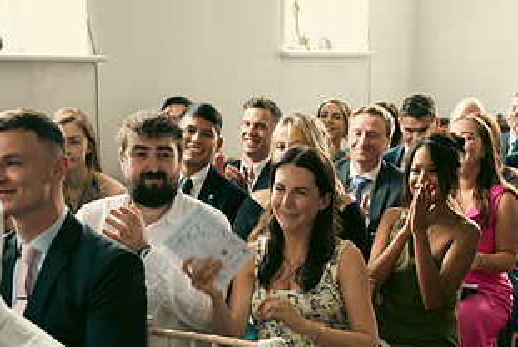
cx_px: 348
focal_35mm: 82
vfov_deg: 16.5
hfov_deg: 24.6
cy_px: 309
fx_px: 1181
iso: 800
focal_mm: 44
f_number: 3.5
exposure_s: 1/160
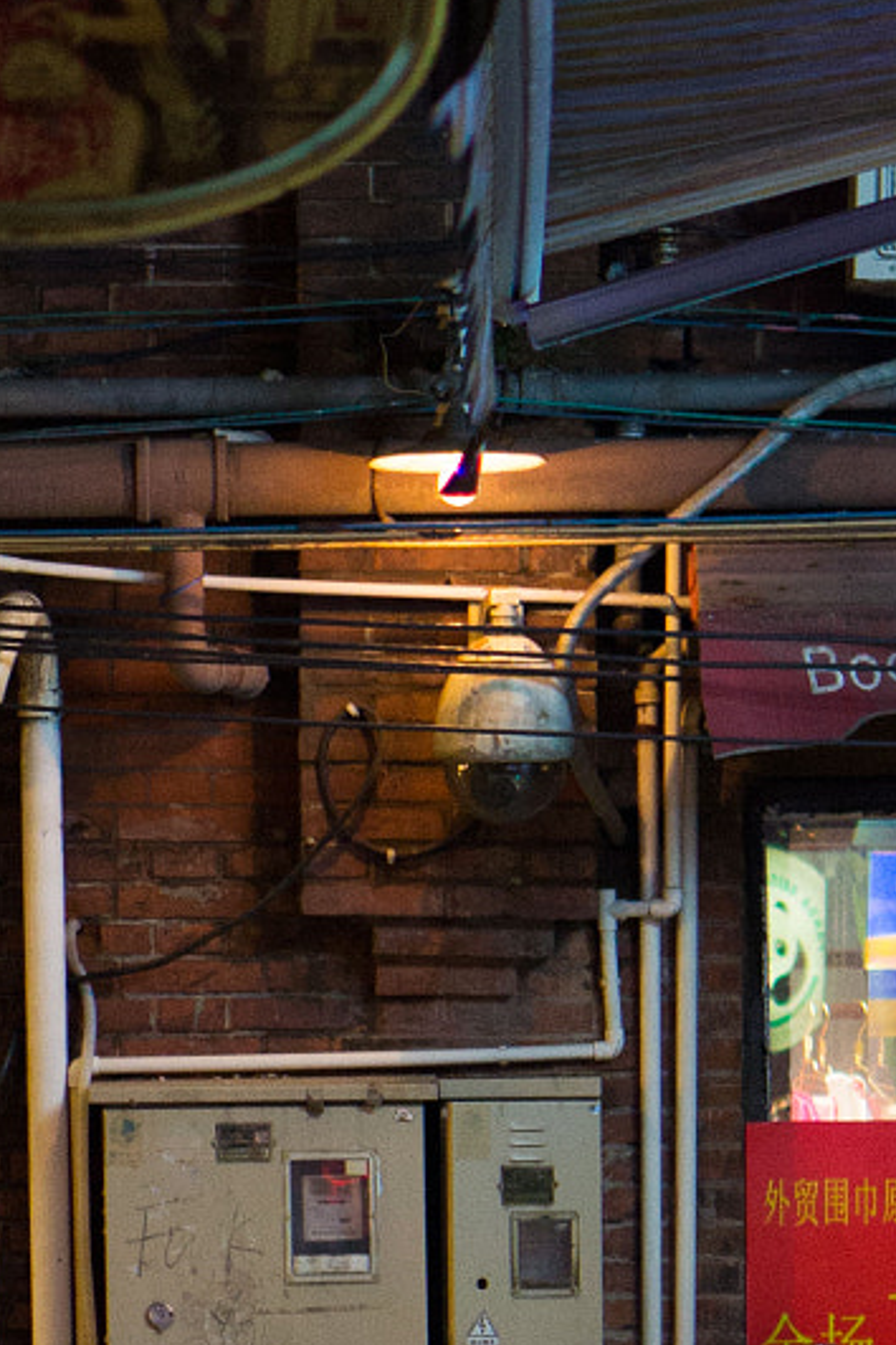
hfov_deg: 4.8
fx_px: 10788
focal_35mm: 289
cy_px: 1725
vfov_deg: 7.1
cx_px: 497
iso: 1250
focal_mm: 50
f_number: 1.8
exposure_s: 1/80
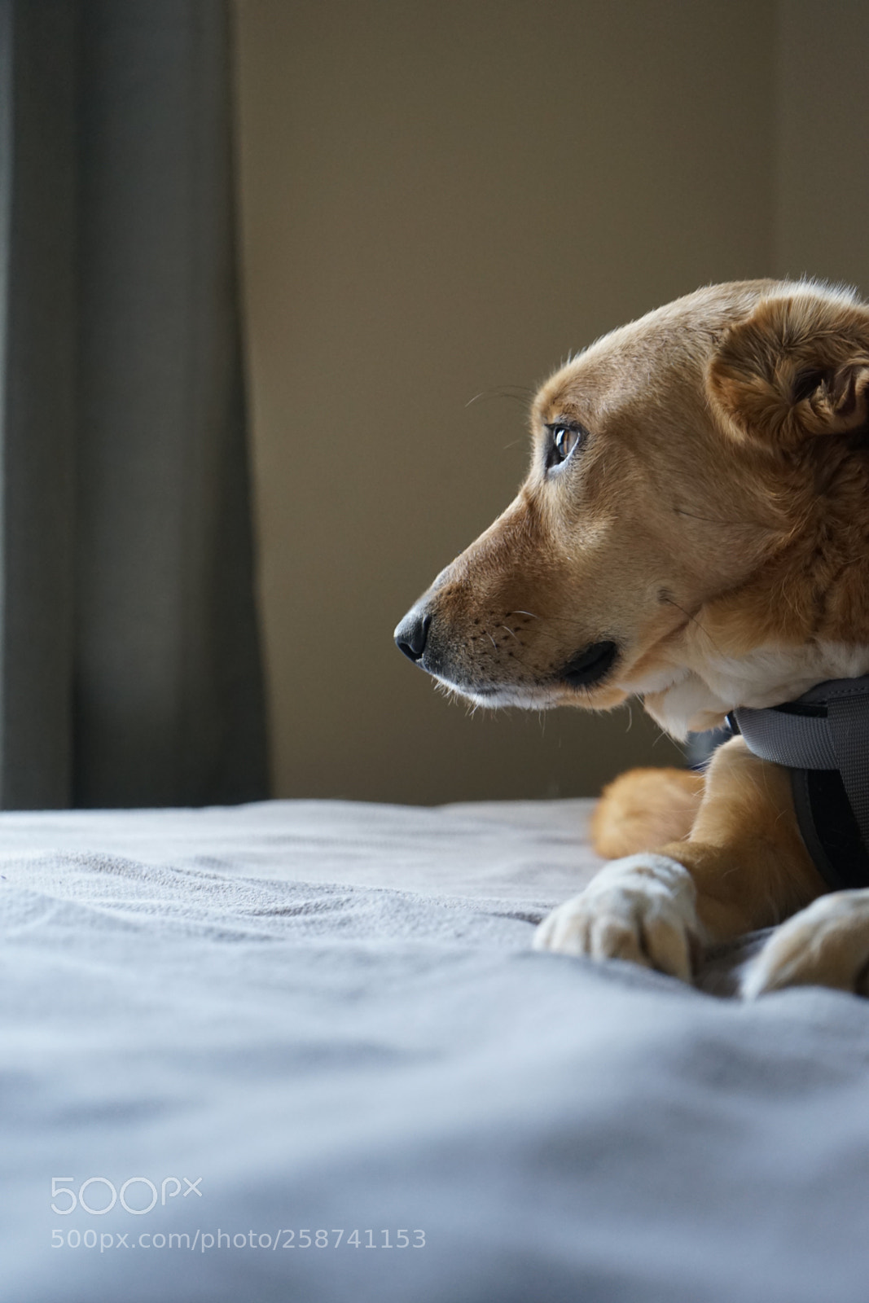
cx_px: 434
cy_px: 652
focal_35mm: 70
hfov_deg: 19.5
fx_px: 2534
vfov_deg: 28.8
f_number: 5.6
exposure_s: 1/40
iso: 1600
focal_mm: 70
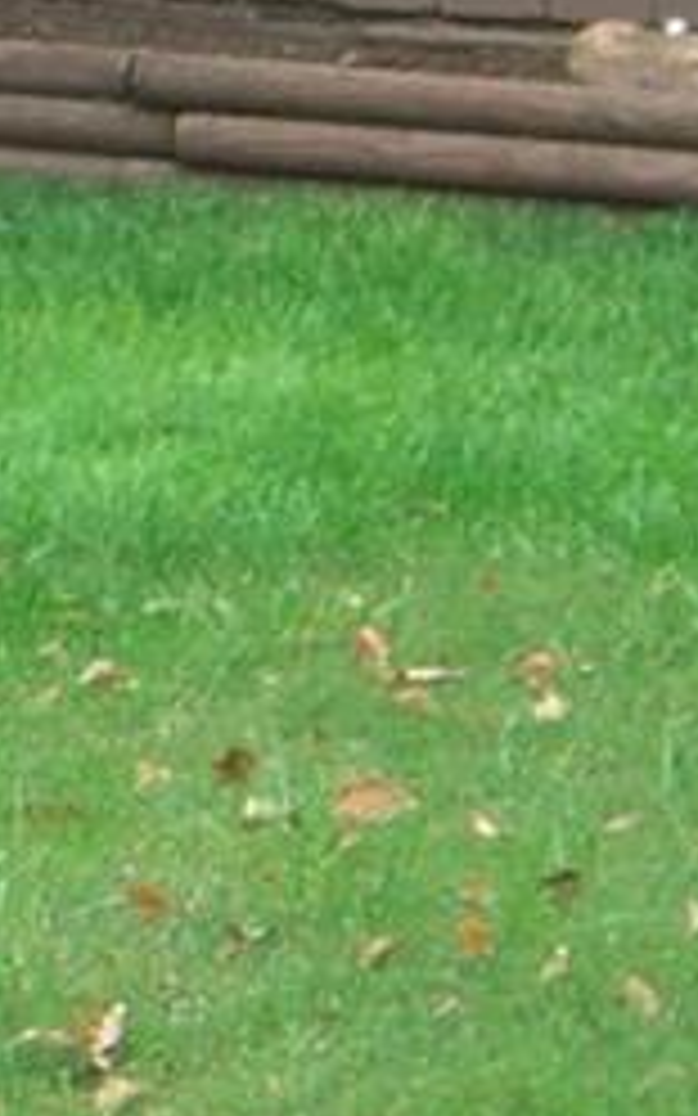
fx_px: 7426
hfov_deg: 5.2
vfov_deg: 8.5
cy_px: -189
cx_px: -1022
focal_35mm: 244
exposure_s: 1/100
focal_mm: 7.9
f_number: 2.8
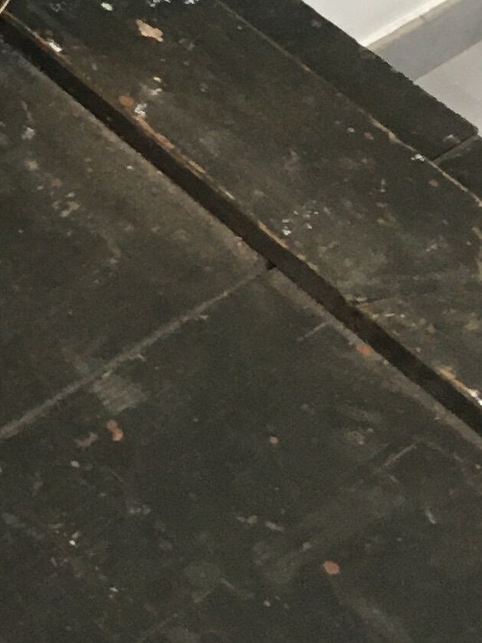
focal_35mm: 140
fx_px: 2600
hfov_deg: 9.7
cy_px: -347
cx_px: -537
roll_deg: -6.5
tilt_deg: -34.1
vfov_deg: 13.2
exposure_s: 1/33
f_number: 2.2
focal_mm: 4.15
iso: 125
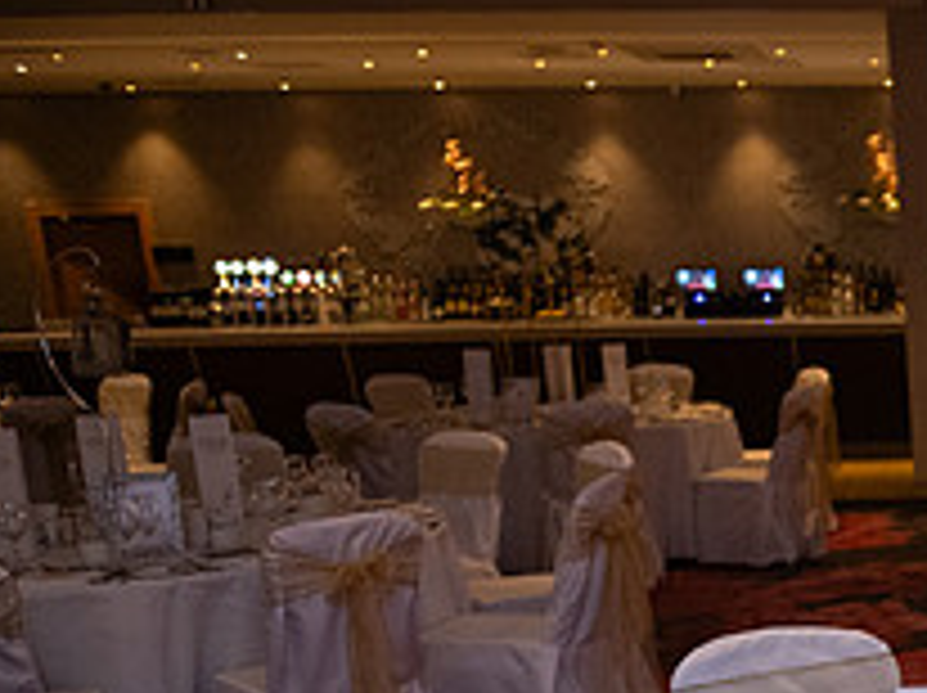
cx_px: 1282
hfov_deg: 24.9
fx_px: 1739
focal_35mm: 65
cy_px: 794
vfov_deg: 21.2
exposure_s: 1/160
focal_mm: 24
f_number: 3.5
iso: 1250
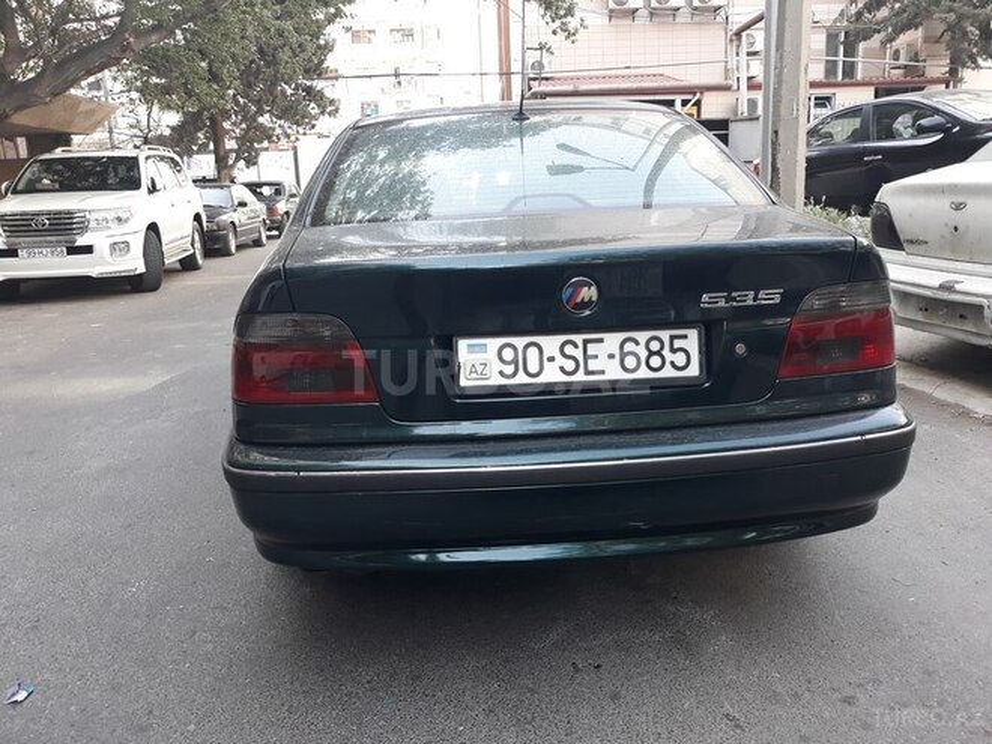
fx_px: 774
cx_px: 496
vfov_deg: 51.4
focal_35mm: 27
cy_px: 372
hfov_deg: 65.3
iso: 50
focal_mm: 3.71
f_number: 1.7
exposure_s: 1/100
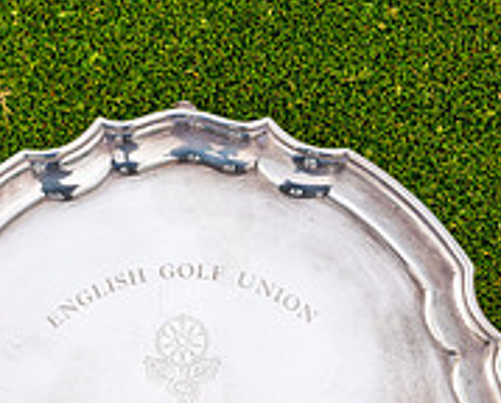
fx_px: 2883
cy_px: 462
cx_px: -148
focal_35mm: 194
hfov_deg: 9.7
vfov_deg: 7.9
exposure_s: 1/125
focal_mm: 64
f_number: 11
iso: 250
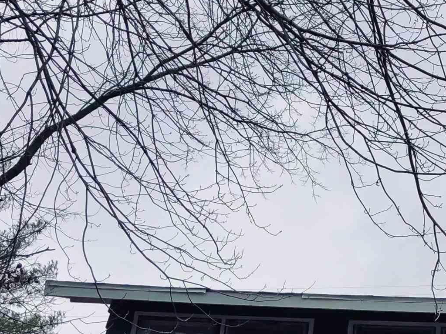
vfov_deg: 17.0
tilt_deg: +19.3
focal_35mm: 84
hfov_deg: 22.1
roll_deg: -3.4
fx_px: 1082
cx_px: 486
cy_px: 365
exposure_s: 1/384
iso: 20
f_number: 1.8
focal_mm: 3.99
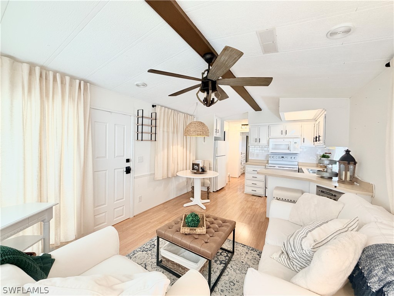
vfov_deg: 85.7
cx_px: 197
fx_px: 159
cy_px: 148
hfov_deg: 102.1
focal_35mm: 14
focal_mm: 2.22
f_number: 2.2
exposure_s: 1/60
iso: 320
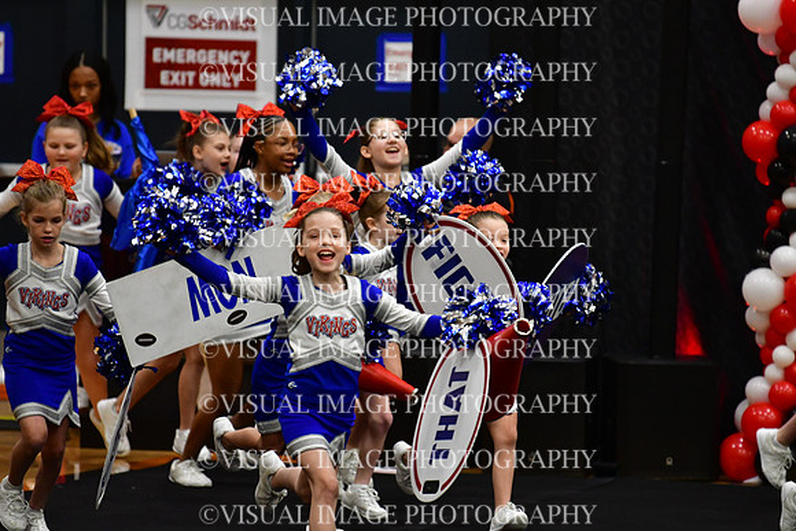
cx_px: 398
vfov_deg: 4.6
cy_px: 266
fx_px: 6635
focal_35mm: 300
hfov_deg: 6.9
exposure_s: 1/800
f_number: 2.8
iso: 4000
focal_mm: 200
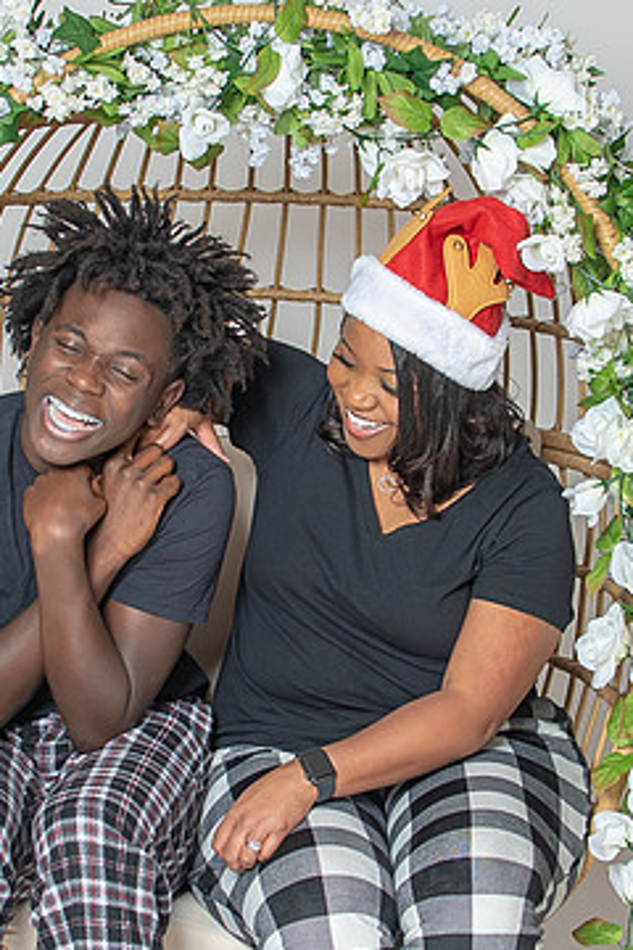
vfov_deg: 19.3
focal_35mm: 106
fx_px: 2796
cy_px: 476
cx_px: 274
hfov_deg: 12.9
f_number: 3.2
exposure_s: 1/250
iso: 100
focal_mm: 35
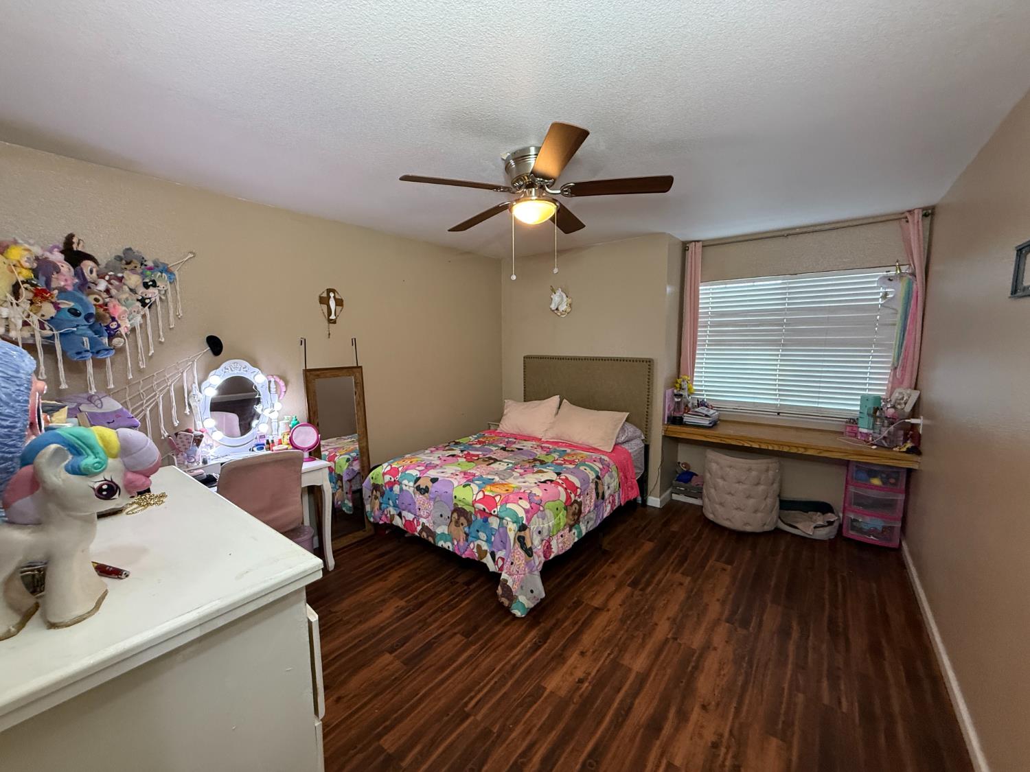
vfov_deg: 85.7
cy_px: 386
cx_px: 515
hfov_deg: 102.1
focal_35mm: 14
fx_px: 417
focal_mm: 2.22
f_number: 2.2
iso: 320
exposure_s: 1/60
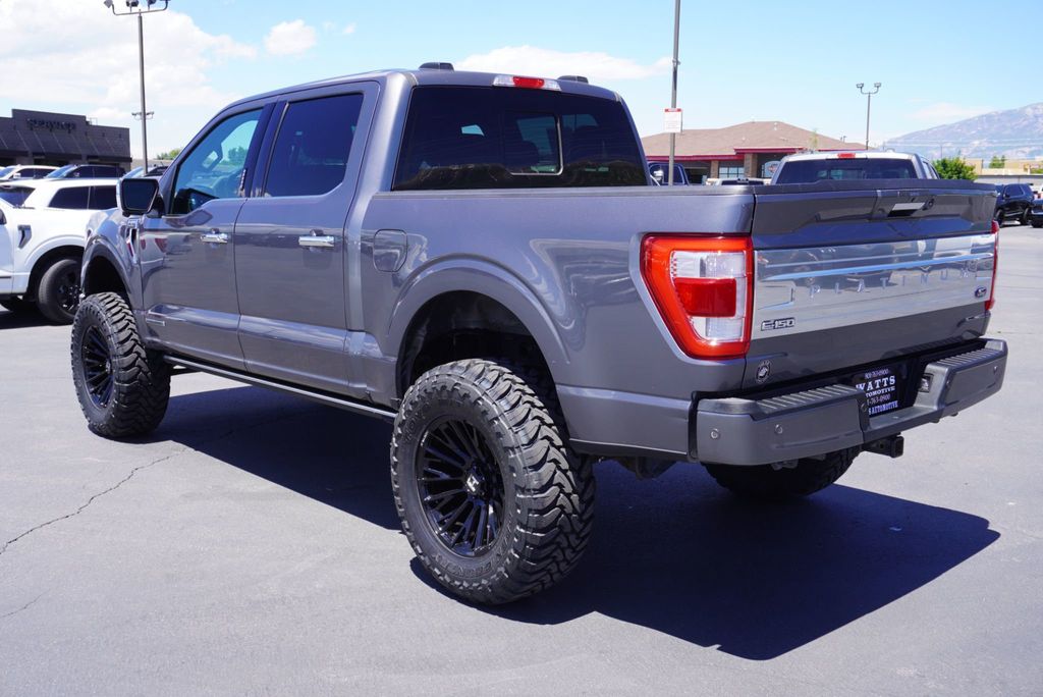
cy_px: 348
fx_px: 1000
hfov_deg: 55.1
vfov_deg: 38.4
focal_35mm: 34
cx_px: 522
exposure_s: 1/160
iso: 100
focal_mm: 23
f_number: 7.1
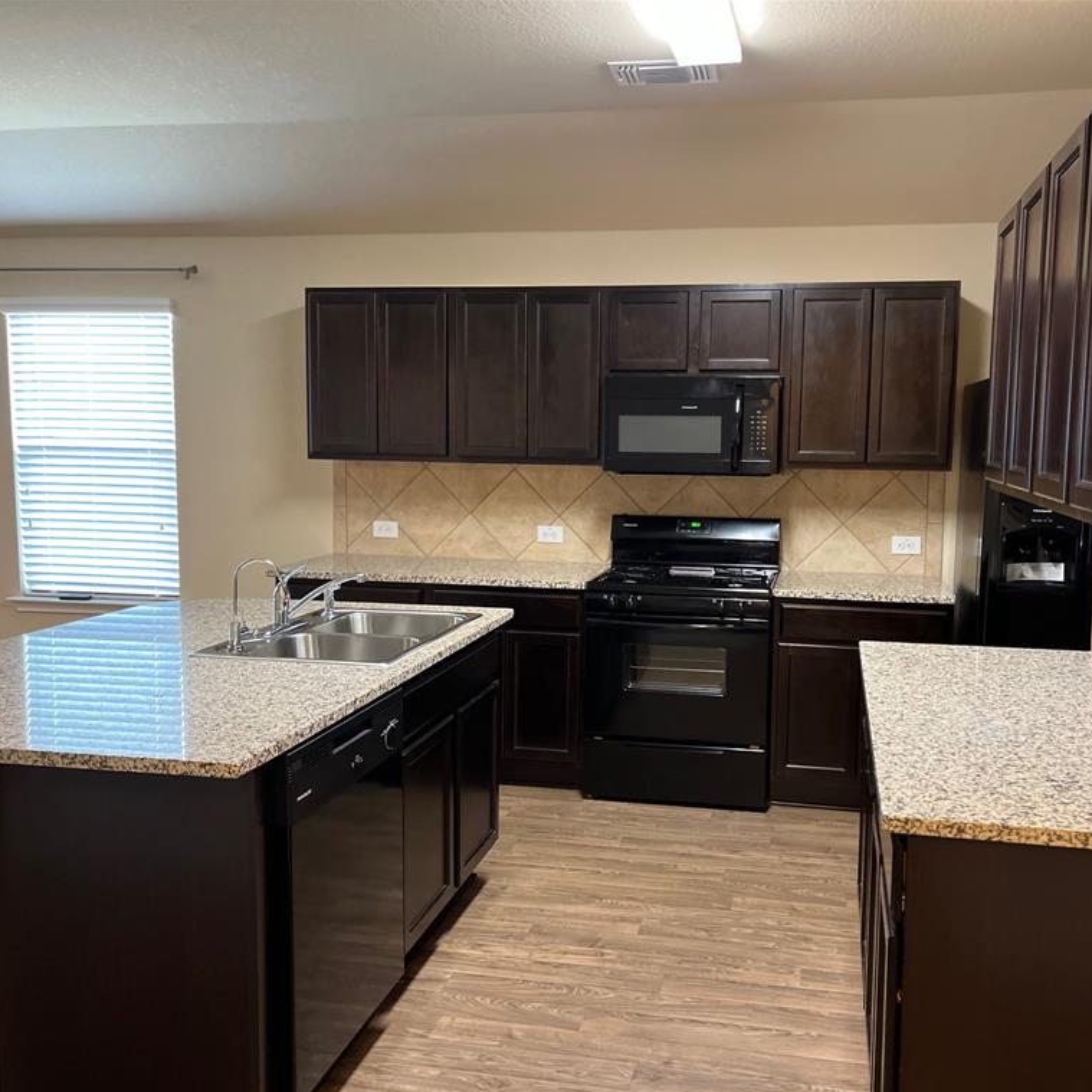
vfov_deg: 52.5
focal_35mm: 31
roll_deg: -0.5
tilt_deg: -6.4
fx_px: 1106
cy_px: 551
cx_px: 619
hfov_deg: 52.4
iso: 320
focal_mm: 5.1
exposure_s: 1/60
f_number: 1.6
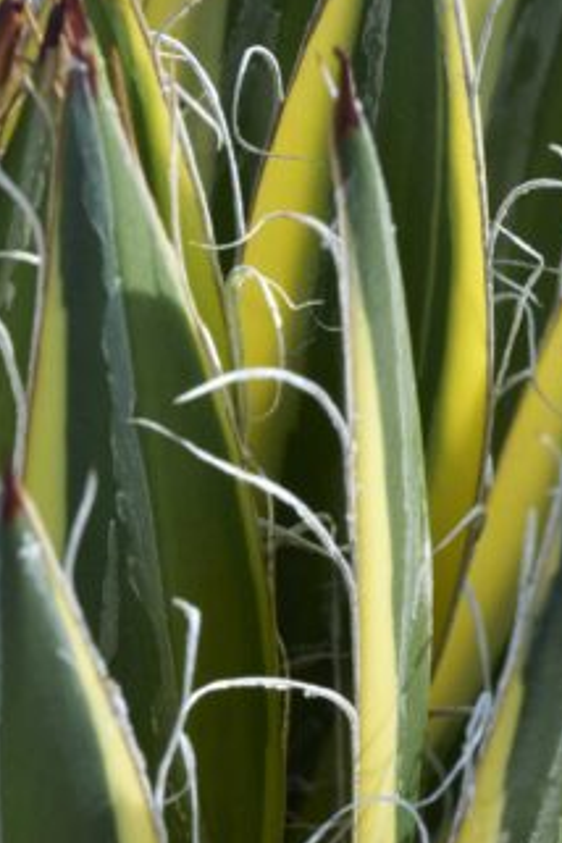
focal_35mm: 383
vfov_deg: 5.4
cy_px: 1064
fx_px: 8968
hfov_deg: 3.6
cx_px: 28
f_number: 16
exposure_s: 1/250
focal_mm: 120
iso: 800
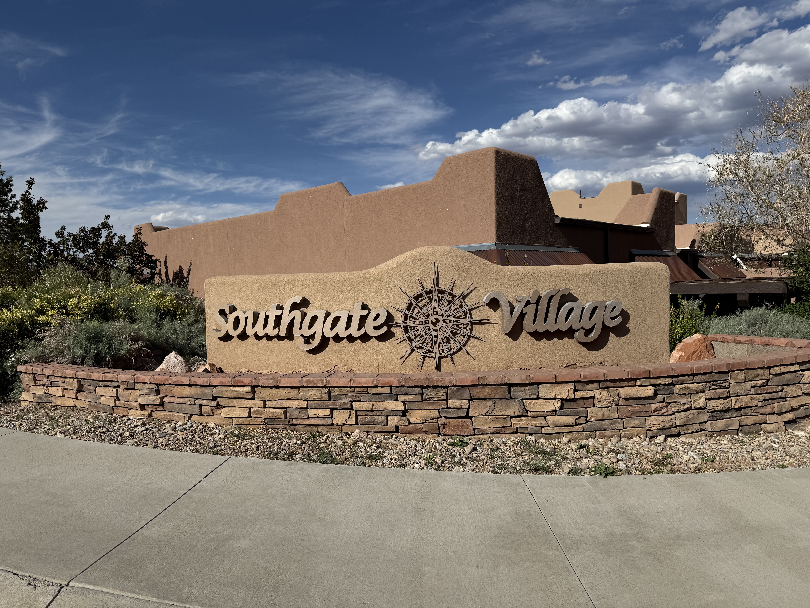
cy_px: 304
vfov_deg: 56.8
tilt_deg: -2.8
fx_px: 562
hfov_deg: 71.6
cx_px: 405
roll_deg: +1.2
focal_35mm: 24
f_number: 1.78
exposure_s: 1/8130
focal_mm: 6.76
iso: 80
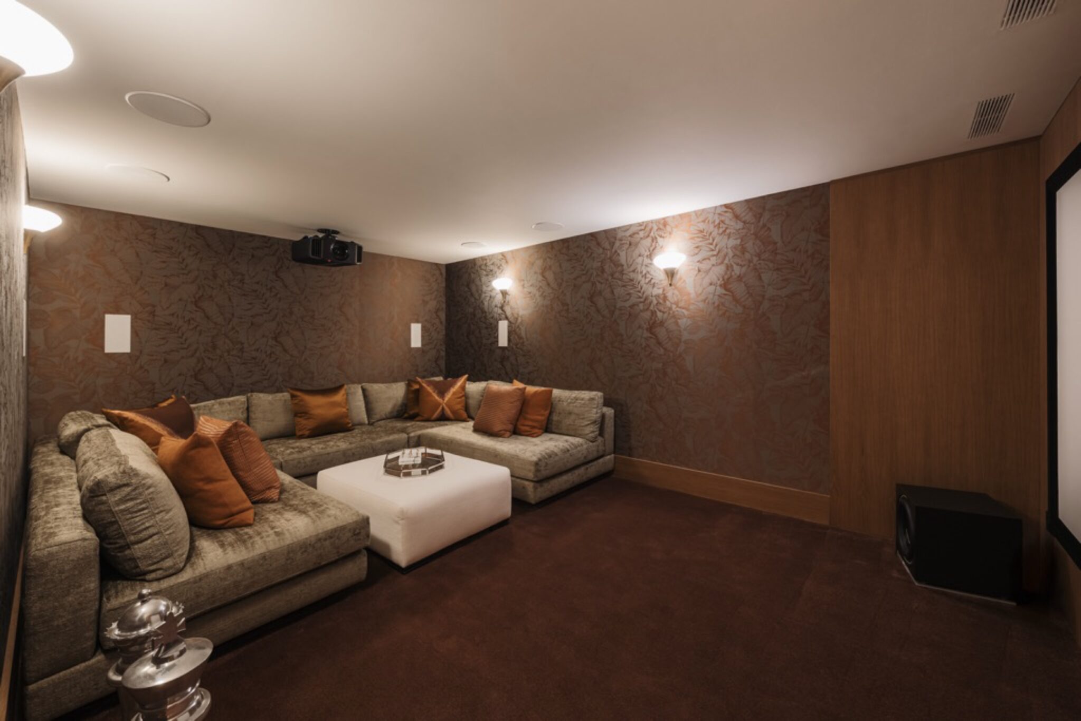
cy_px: 360
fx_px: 420
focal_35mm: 14
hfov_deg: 104.2
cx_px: 540
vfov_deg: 81.2
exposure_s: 1
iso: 200
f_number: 9
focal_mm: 14
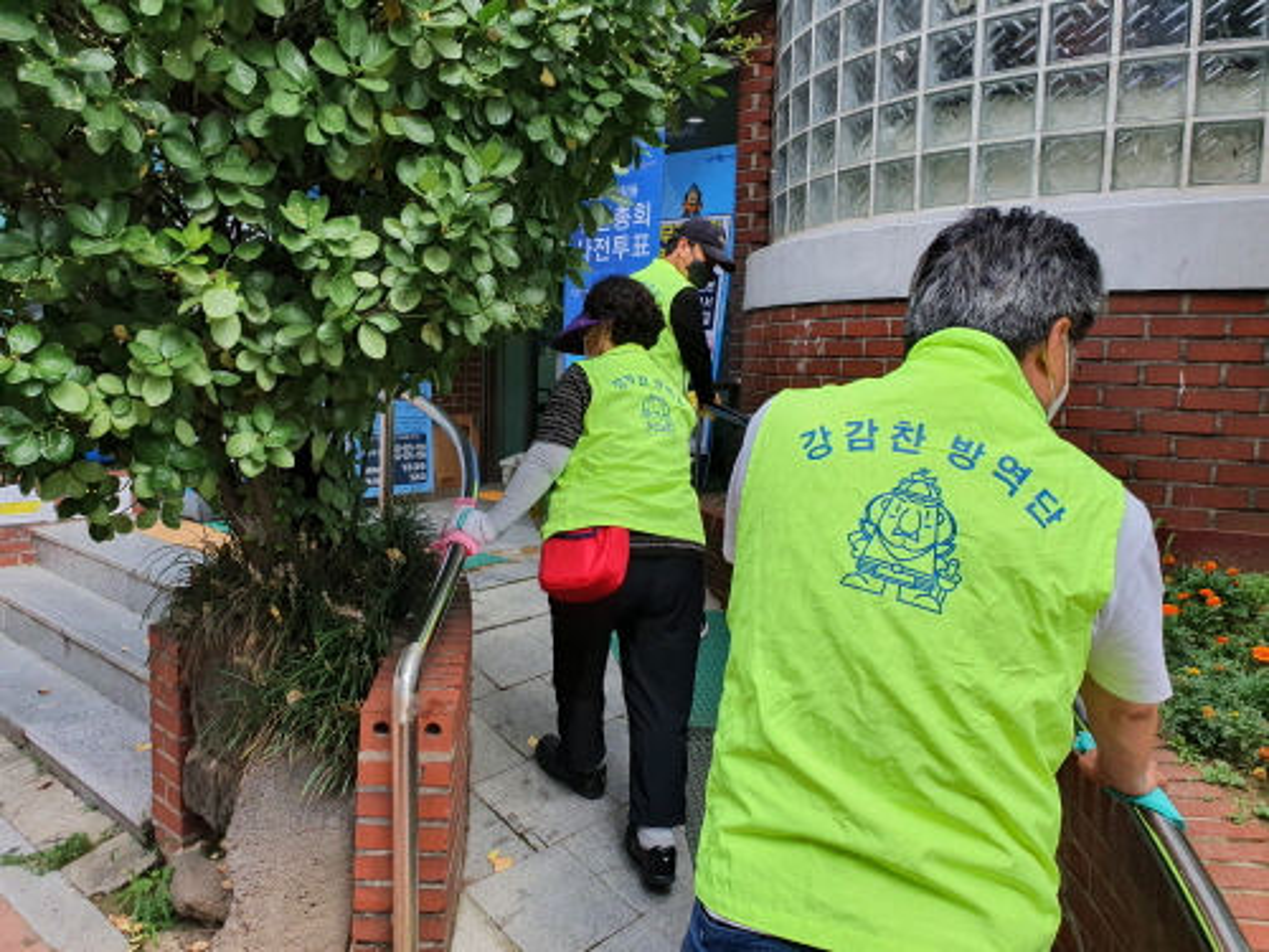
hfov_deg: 67.3
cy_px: 476
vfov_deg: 53.1
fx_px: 953
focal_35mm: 26
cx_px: 634
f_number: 2.4
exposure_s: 1/760
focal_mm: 4.32
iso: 50
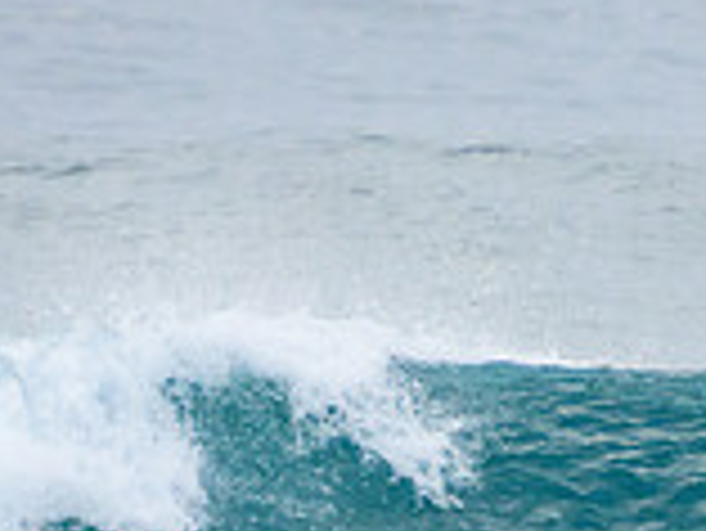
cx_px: 276
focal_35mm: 1954
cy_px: 623
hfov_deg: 1.0
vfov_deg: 0.8
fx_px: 39883
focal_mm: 400
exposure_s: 1/1250
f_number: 5.6
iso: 500
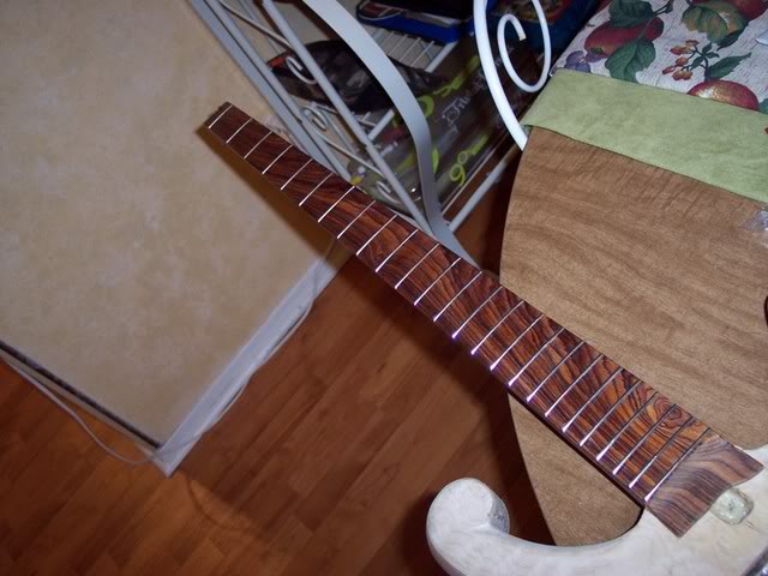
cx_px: 384
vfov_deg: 37.7
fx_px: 843
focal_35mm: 38
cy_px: 288
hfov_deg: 49.0
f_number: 2.8
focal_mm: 8
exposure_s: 1/30
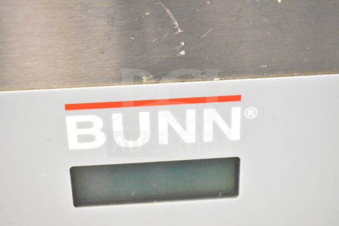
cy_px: 113
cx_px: 170
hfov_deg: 28.1
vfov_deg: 18.9
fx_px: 678
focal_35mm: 72
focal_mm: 48
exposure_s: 1/80
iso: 20000
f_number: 5.3
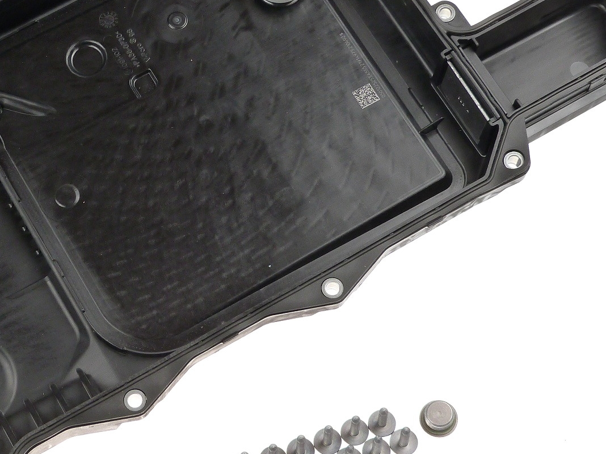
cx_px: 172
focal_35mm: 88
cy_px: 193
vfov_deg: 16.8
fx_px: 1541
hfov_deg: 22.1
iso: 160
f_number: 3.2
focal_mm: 8.5
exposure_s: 1/60
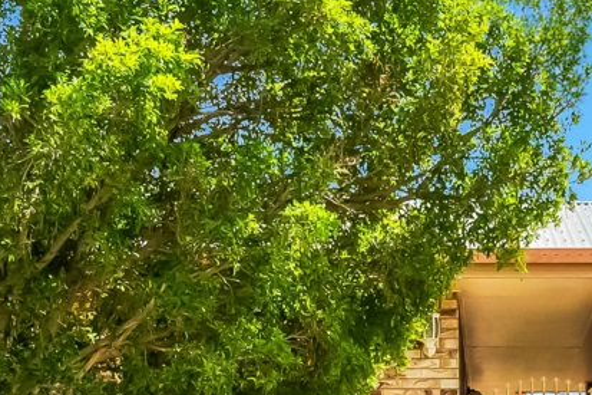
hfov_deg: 22.6
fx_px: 1463
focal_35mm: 89
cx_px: 470
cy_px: 464
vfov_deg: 14.9
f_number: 9
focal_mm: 23
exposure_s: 1/1600
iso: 3200
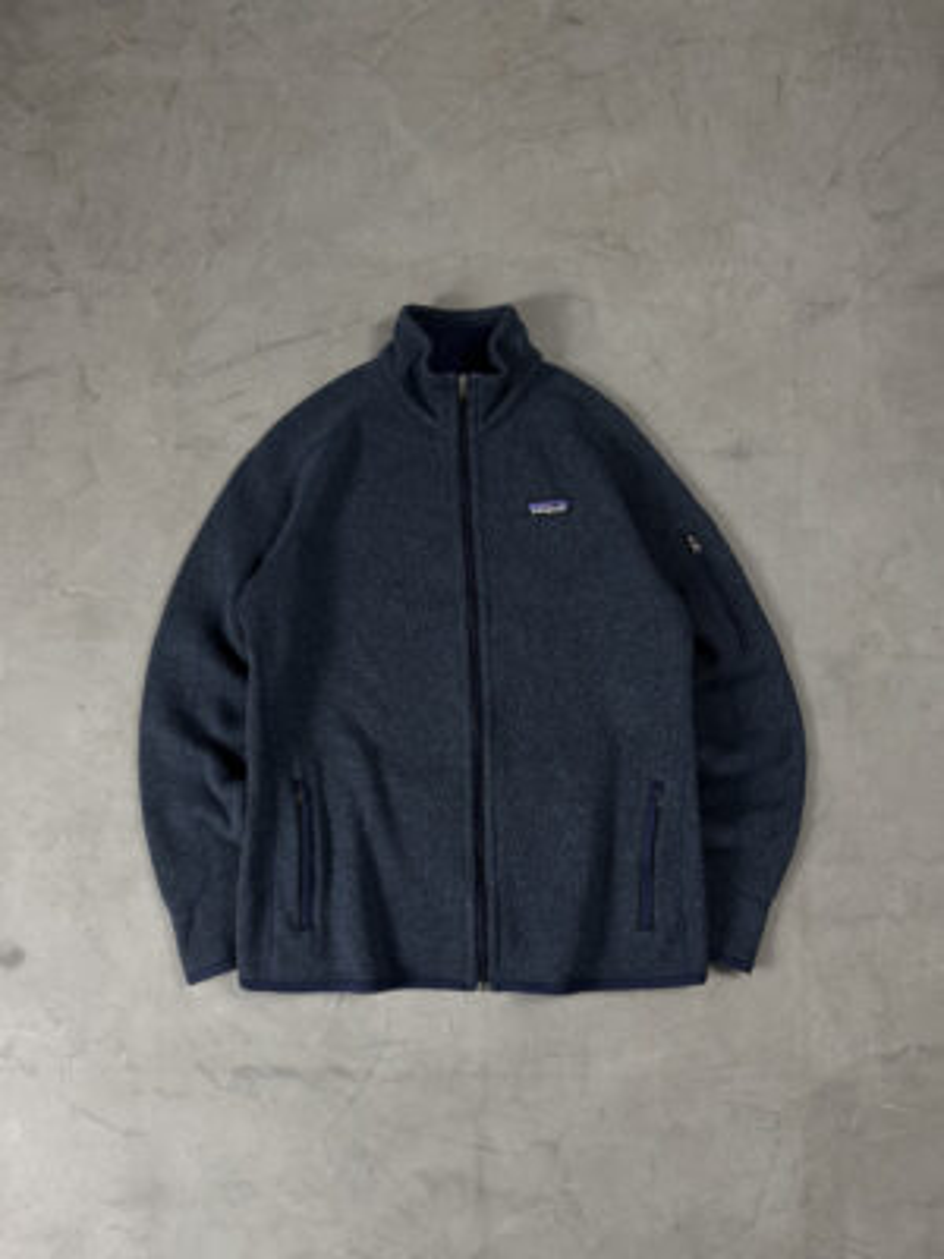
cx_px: 472
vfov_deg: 71.6
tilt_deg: -83.1
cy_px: 630
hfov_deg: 56.8
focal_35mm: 24
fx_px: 873
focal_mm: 6.76
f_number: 1.78
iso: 250
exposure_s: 1/60
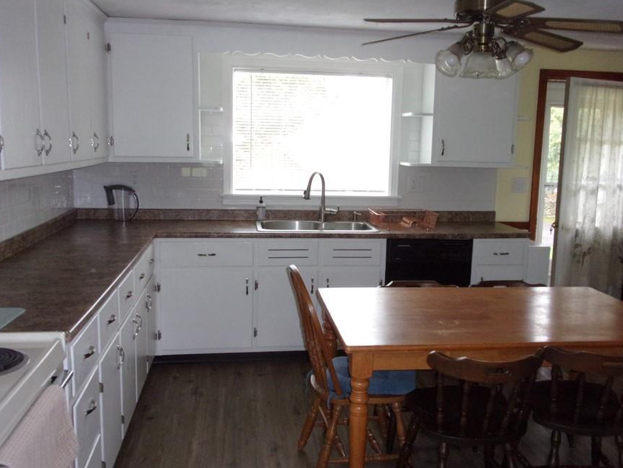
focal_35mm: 33
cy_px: 228
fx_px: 594
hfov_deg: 55.3
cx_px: 335
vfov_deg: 43.0
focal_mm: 5.1
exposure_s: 1/34
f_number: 3.9
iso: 320
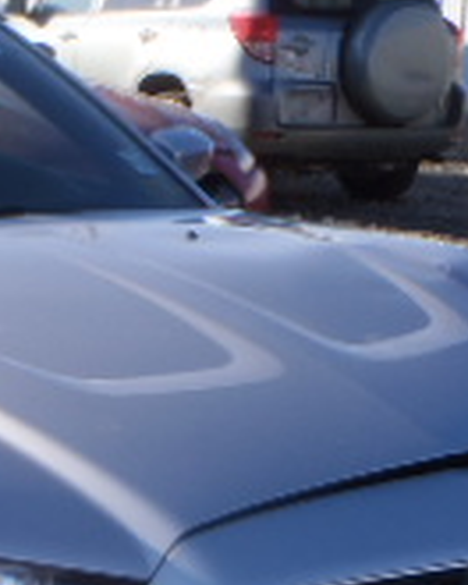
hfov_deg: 14.0
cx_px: -145
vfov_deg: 17.9
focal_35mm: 106
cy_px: 482
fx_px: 1835
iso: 80
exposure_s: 1/400
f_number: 4.5
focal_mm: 5
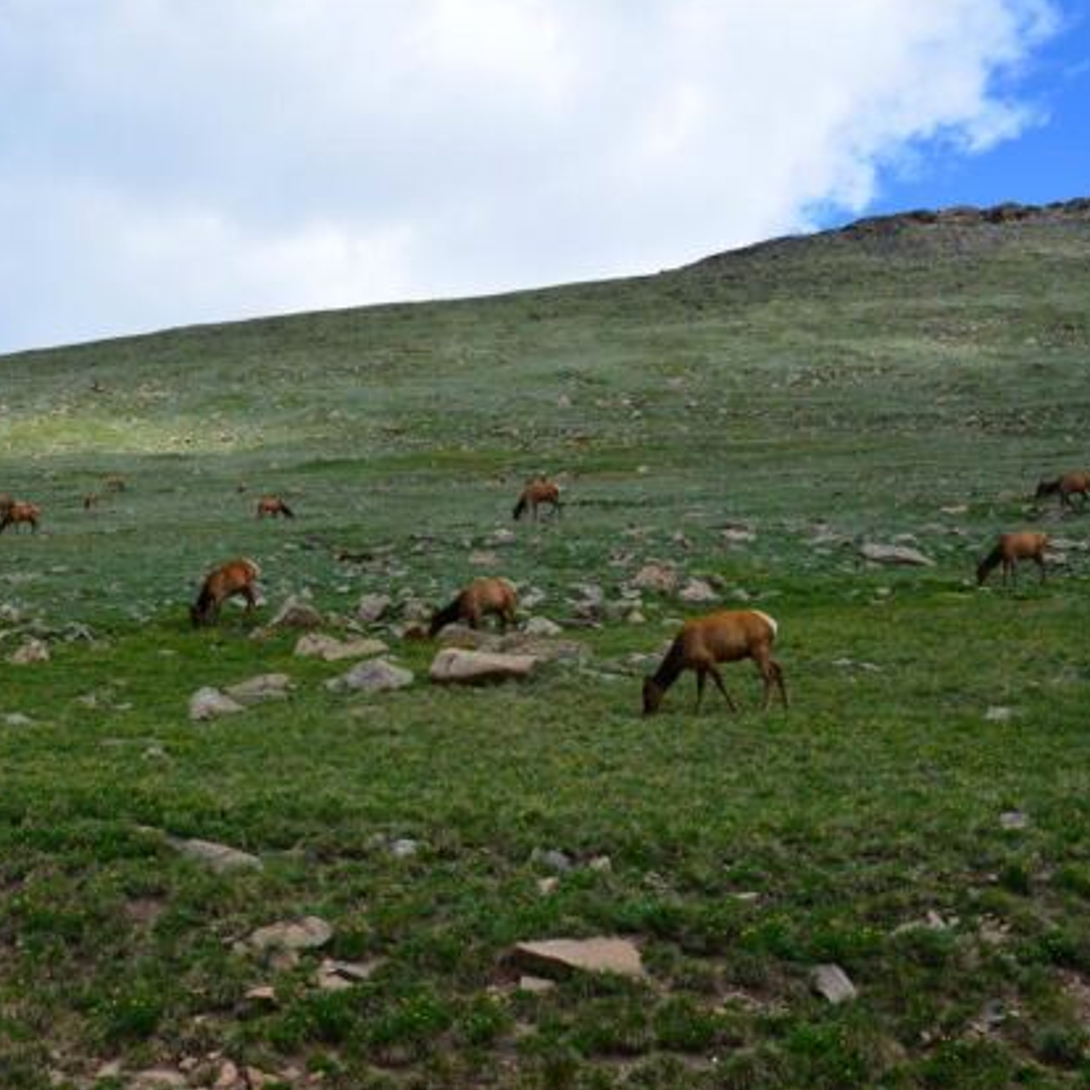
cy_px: 544
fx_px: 1959
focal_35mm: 55
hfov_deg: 30.7
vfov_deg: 31.1
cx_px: 305
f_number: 11
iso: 100
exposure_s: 1/125
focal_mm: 28
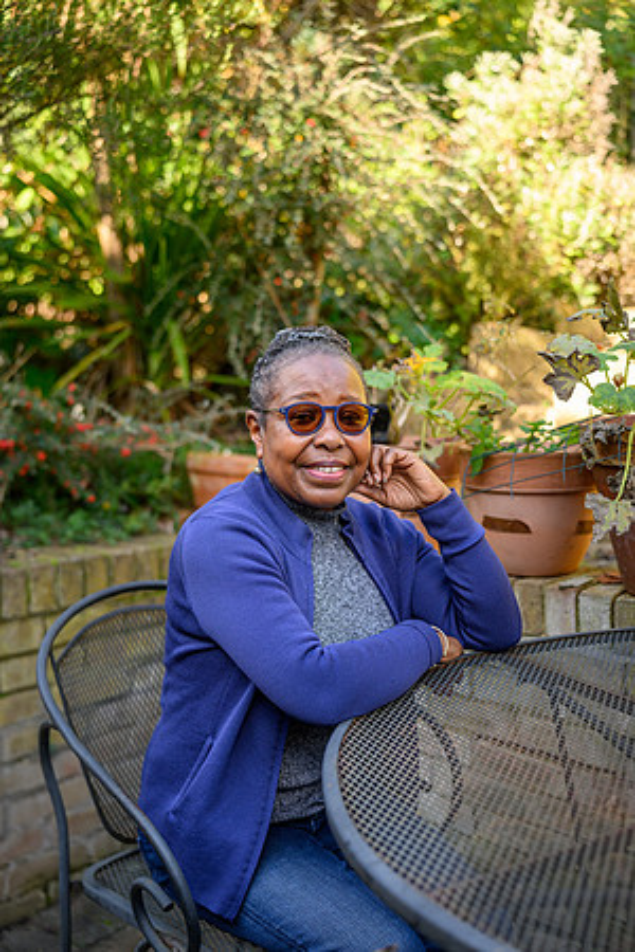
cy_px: 476
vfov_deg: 47.4
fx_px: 1085
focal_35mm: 41
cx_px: 318
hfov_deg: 32.6
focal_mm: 41
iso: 180
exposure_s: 1/400
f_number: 2.1
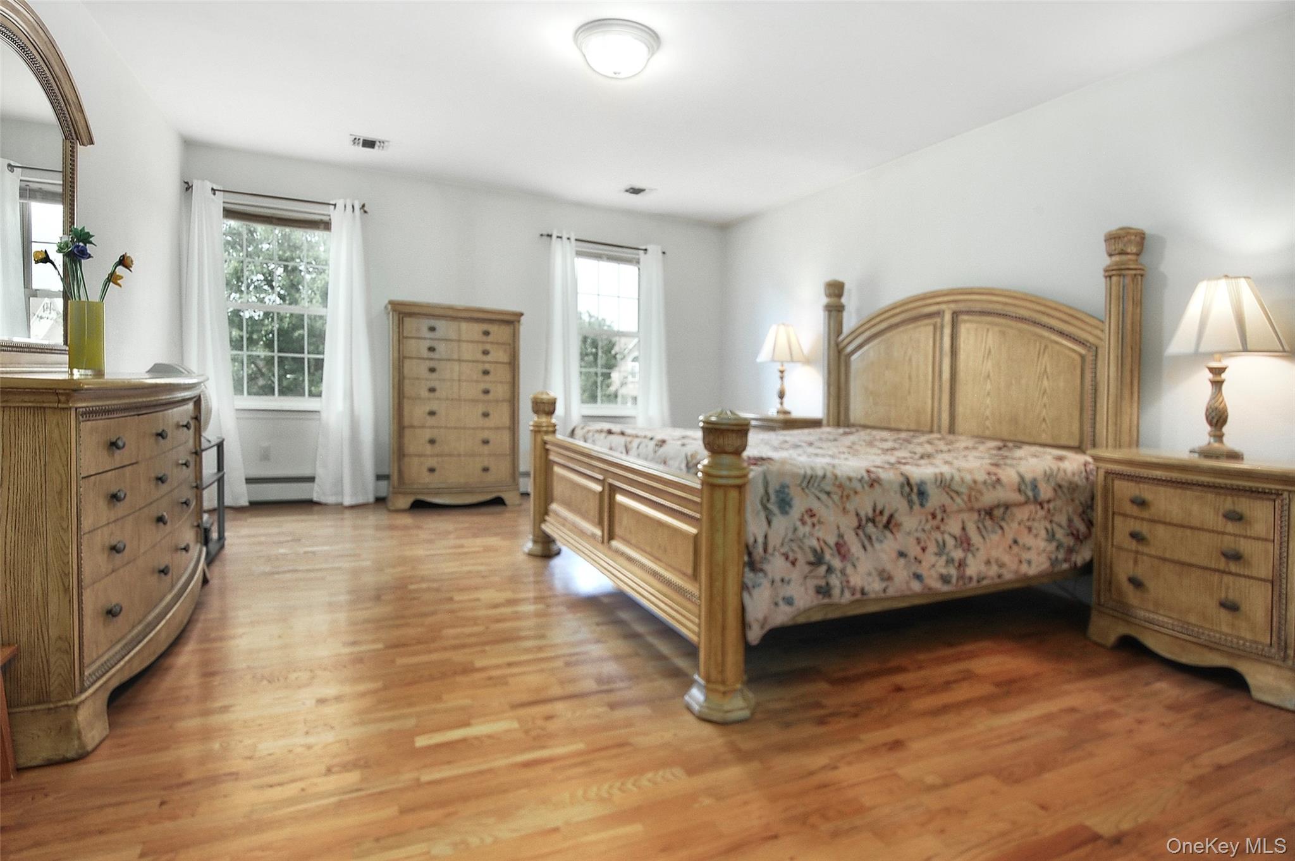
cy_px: 430
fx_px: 539
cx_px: 648
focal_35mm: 15
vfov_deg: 77.2
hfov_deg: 100.4
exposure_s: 1/30
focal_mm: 10
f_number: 14
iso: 200
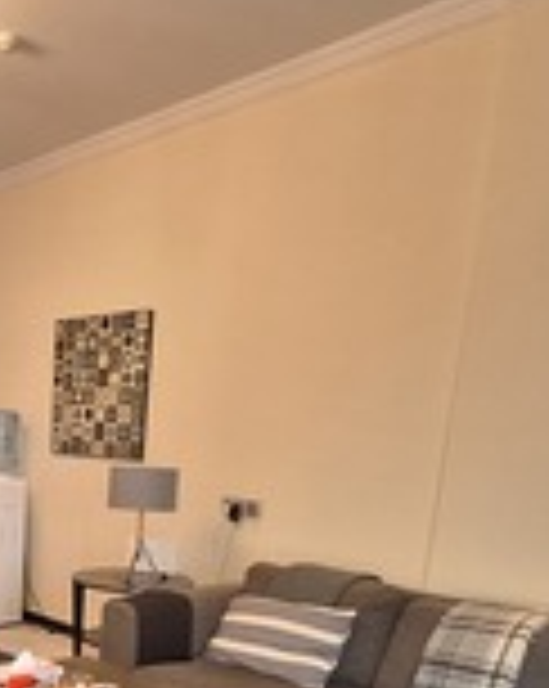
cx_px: 11
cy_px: 605
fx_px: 773
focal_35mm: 38
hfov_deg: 35.6
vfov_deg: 44.2
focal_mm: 1.74
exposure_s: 1/33
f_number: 2.2
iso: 160
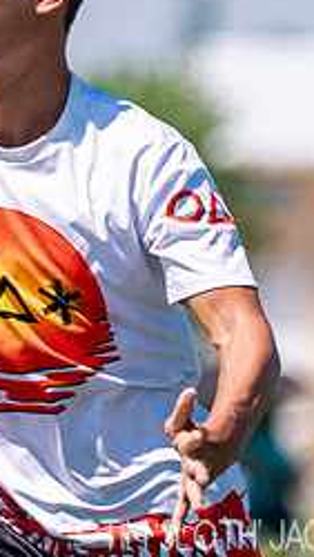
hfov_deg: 1.7
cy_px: 459
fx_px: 10399
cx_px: 465
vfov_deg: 3.1
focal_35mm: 704
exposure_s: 1/16000
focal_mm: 159
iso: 640
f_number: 2.8
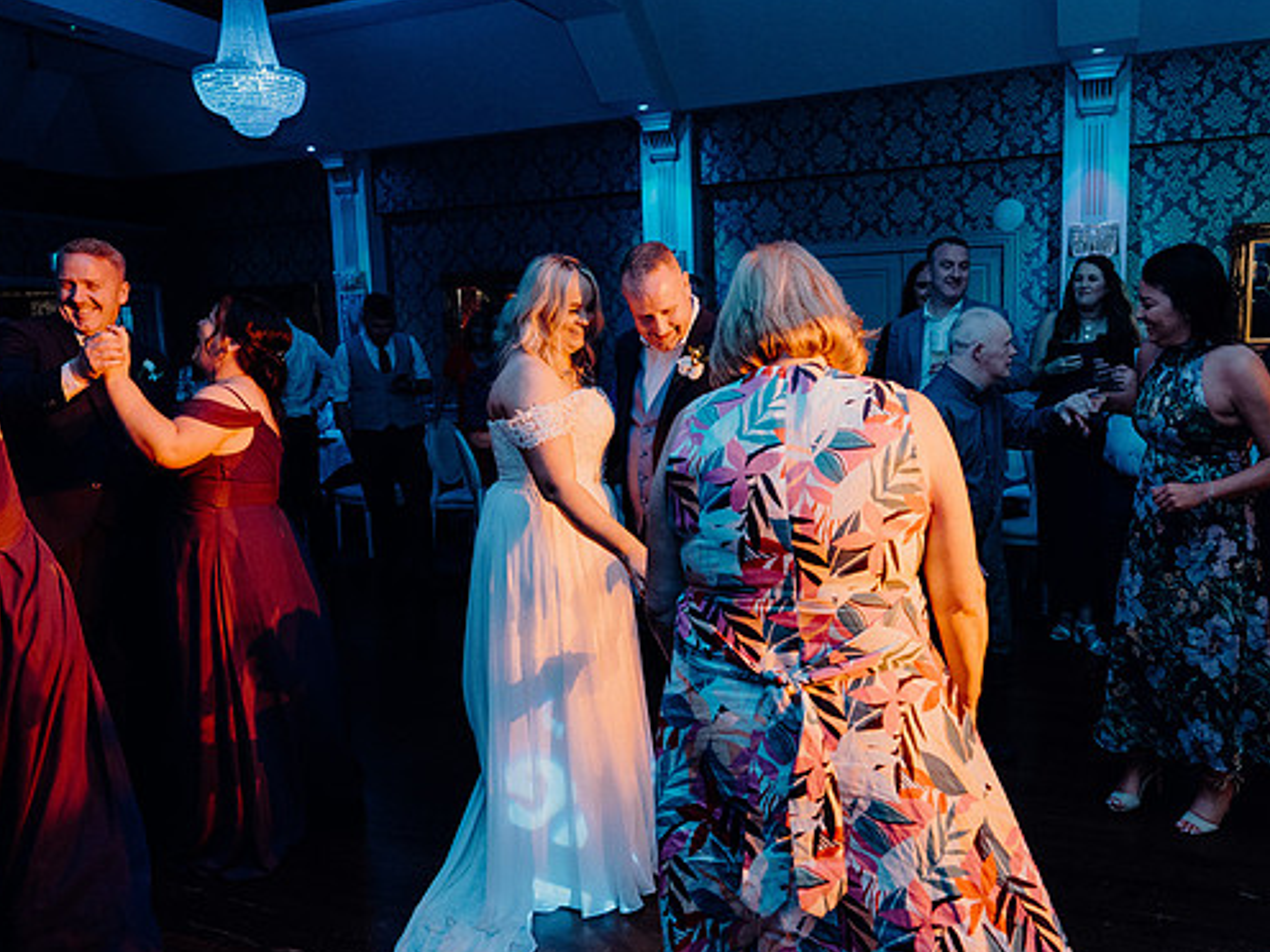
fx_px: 991
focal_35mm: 27
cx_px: 704
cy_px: 480
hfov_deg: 65.1
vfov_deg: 51.4
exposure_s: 1/160
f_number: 3.5
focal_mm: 24
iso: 2500
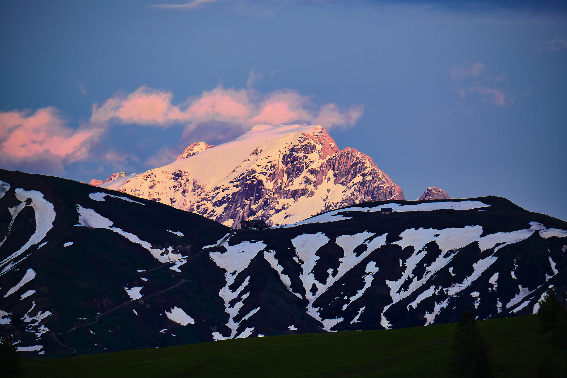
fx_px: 7638
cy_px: 189
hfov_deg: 4.3
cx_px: 284
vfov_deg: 2.8
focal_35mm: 485
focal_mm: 323.2
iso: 160
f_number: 5.6
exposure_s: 1/100
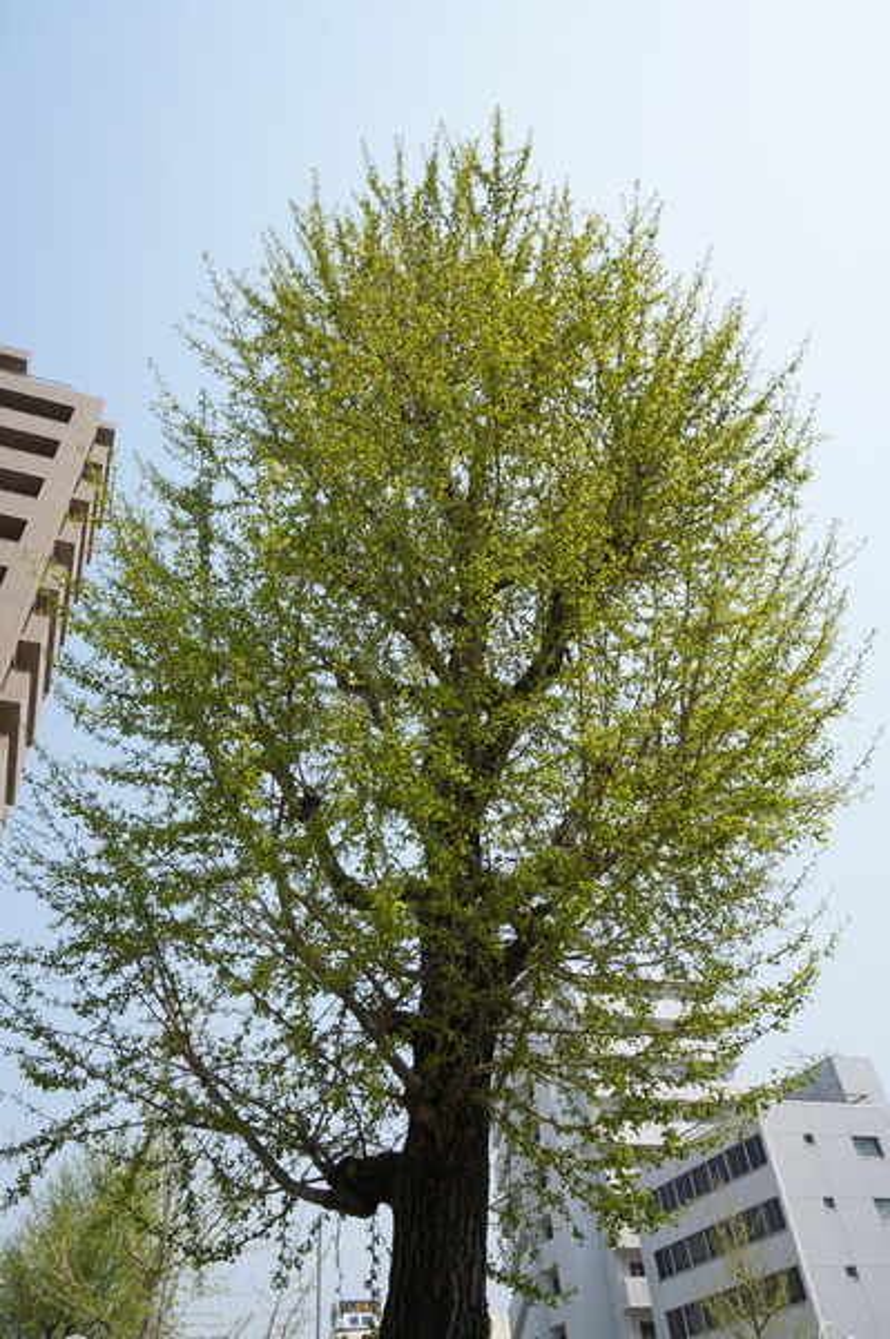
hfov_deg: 53.1
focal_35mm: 24
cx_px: 445
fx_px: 891
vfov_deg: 73.8
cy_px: 670
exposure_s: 1/160
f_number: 9
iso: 100
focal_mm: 16
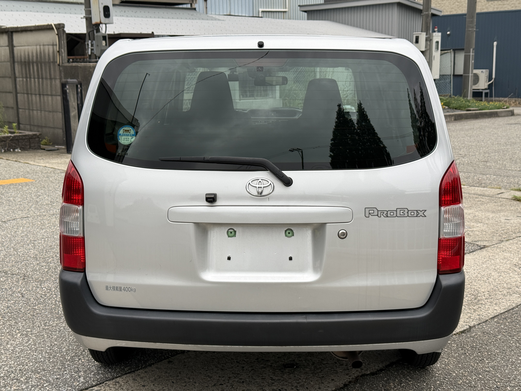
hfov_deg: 39.7
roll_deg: +1.2
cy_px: 196
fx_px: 722
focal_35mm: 48
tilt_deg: -9.7
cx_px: 260
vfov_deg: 30.3
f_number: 1.78
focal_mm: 6.76
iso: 64
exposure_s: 1/466
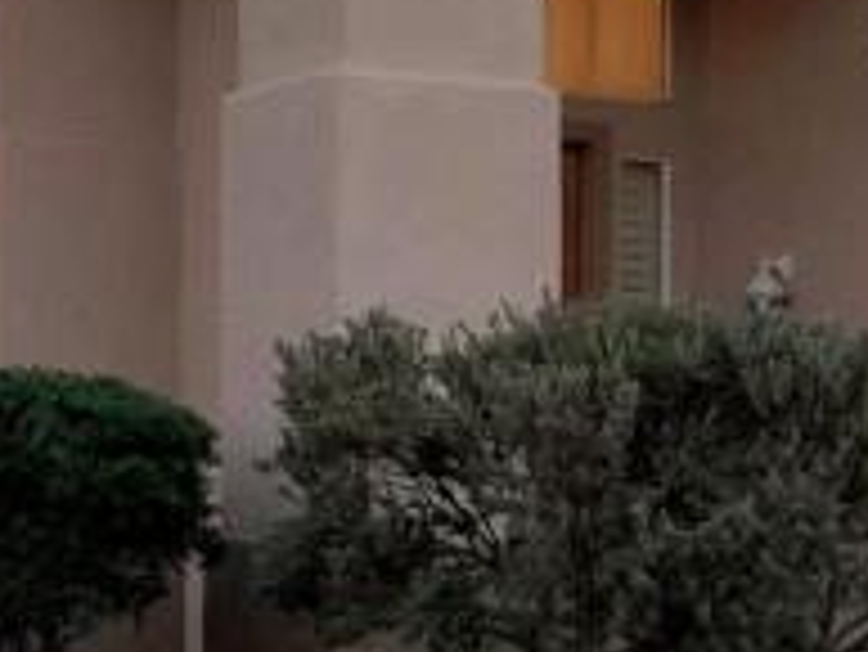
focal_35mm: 109
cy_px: 218
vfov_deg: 13.6
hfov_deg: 18.0
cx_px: 598
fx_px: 2735
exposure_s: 1/320
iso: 2500
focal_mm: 19
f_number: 7.1
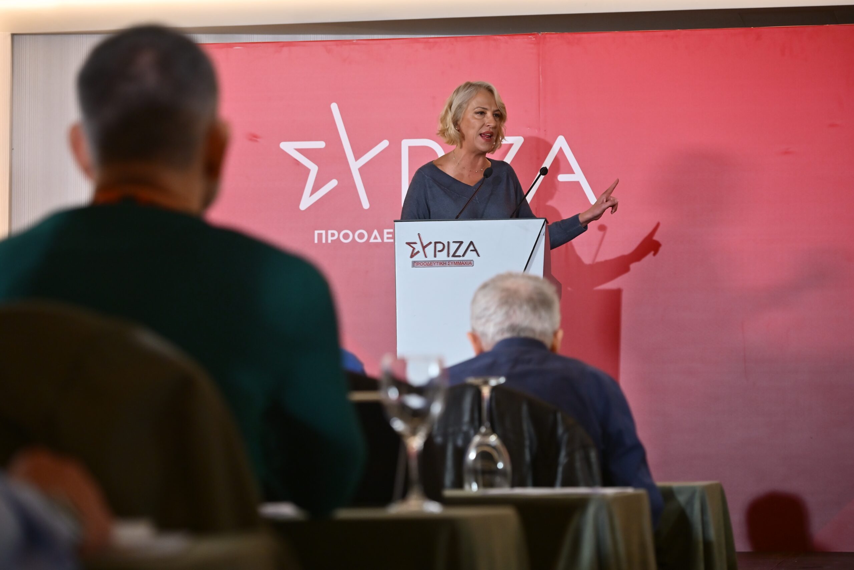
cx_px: 427
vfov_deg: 13.0
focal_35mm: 105
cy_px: 285
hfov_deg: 19.5
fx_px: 2491
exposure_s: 1/250
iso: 1400
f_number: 4.5
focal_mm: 105
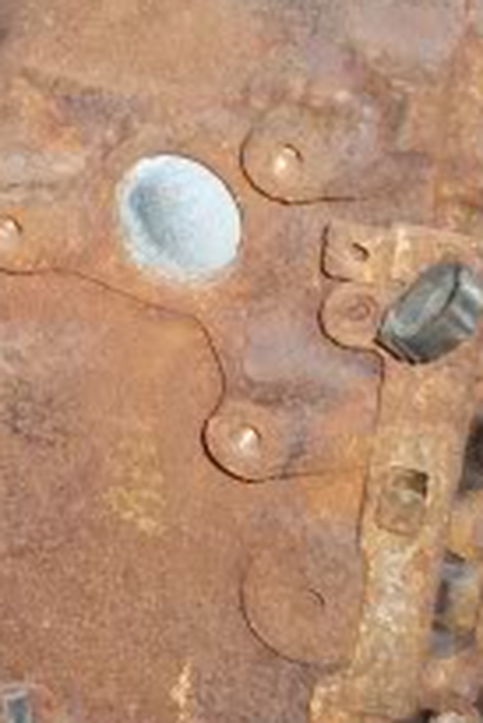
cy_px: 307
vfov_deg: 14.4
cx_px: 81
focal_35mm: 142
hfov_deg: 9.6
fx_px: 2853
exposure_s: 1/30
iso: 200
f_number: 3.1
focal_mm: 6.3
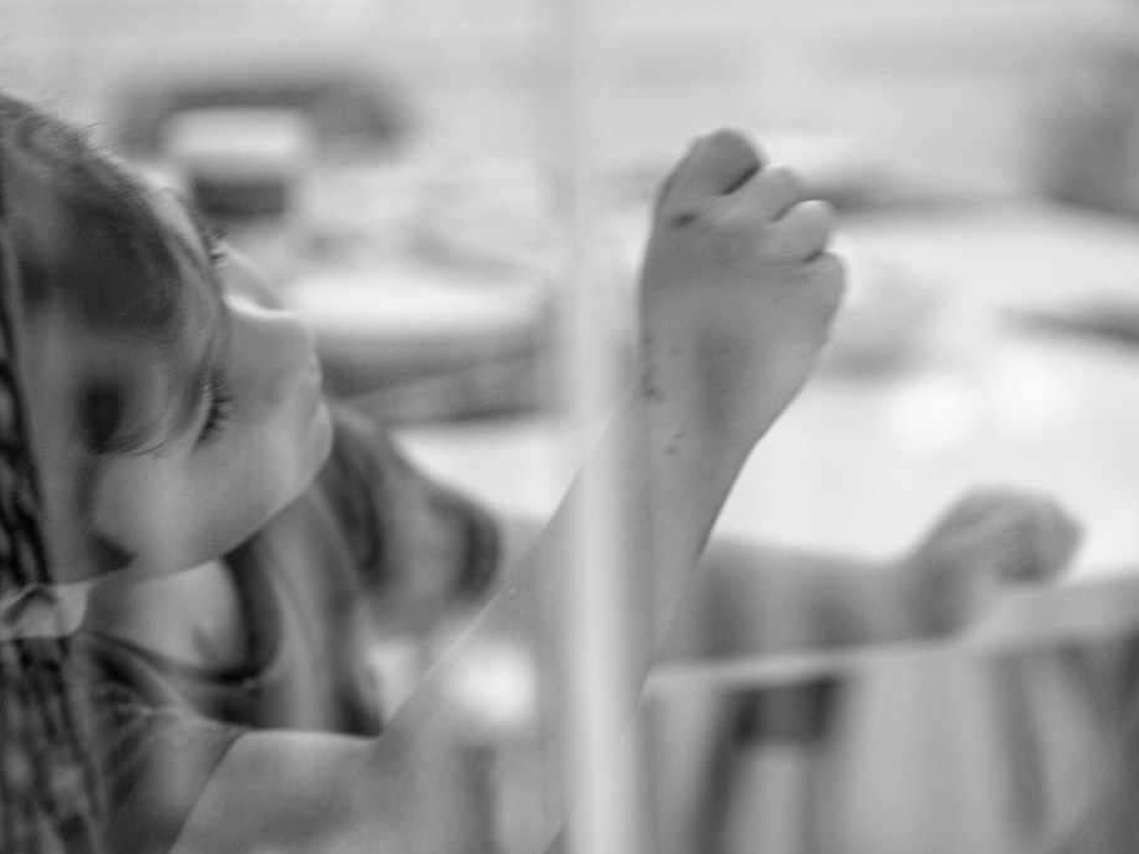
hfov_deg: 20.4
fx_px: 3125
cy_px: 567
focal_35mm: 95
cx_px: 902
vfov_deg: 15.5
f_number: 1.2
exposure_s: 1/200
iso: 200
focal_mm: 35
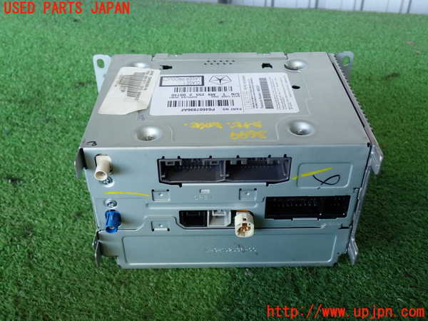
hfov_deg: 49.0
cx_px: 214
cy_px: 160
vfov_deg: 37.7
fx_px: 470
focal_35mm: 38
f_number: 2.7
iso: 200
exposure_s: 1/50
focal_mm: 6.83
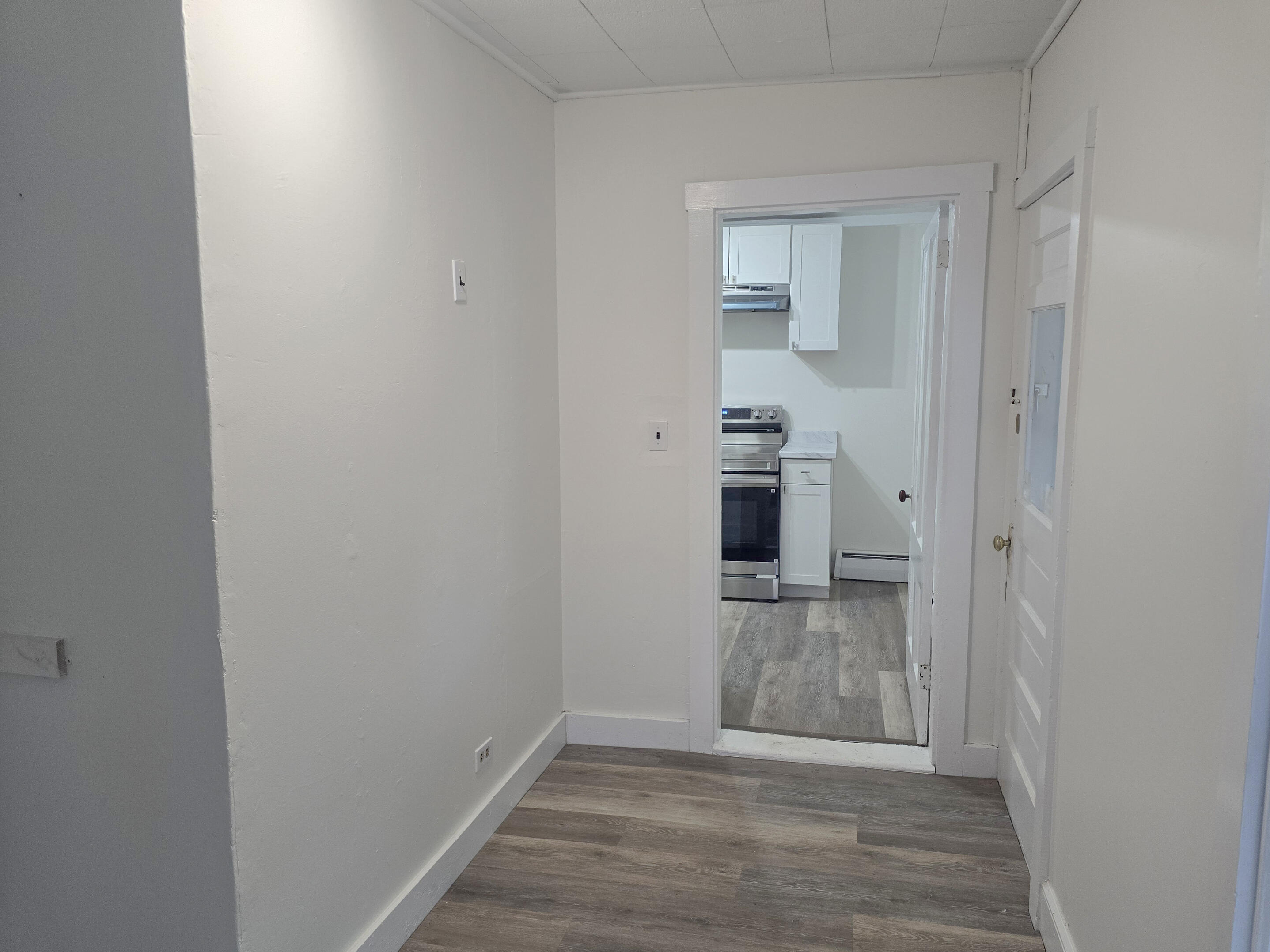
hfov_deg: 71.6
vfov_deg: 56.8
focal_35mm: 24
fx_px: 880
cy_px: 476
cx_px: 655
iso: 250
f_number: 1.7
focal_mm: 6.3
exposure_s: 1/120
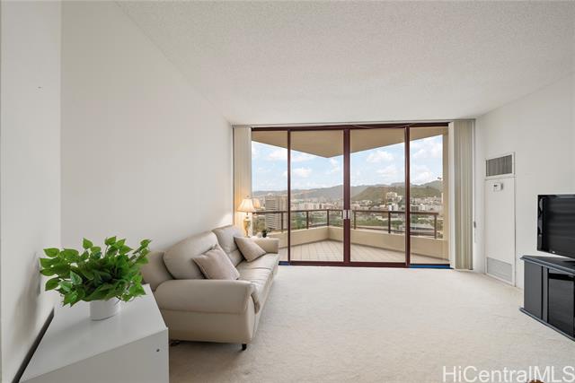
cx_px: 288
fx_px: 192
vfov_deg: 90.0
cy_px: 192
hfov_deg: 112.6
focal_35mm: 12
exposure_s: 1/2
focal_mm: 12
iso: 100
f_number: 9
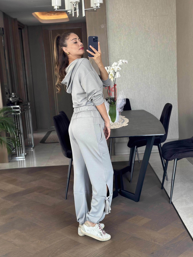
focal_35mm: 49
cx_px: 96
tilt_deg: -19.0
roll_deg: +2.9
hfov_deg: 29.7
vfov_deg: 38.9
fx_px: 364
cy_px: 130
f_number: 1.78
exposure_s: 1/80
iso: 125
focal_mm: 6.86
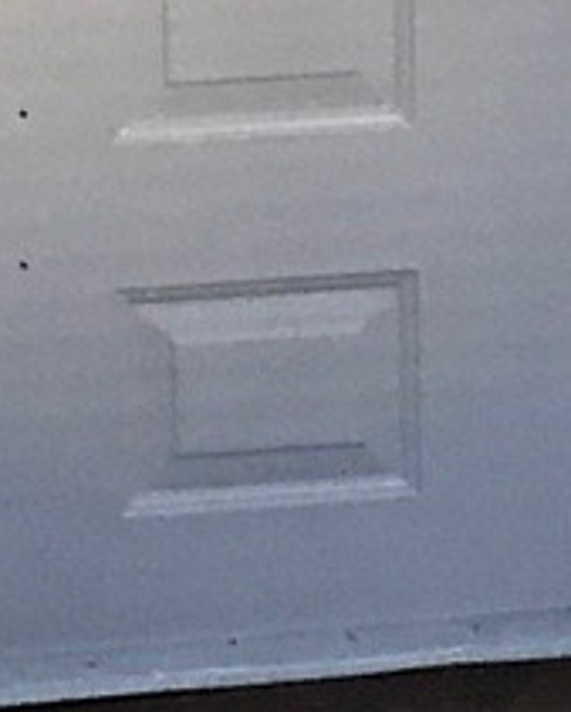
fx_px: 5594
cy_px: -381
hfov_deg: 5.8
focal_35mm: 265
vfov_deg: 7.2
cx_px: 872
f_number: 1.8
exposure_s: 1/30
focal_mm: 3.99
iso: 40
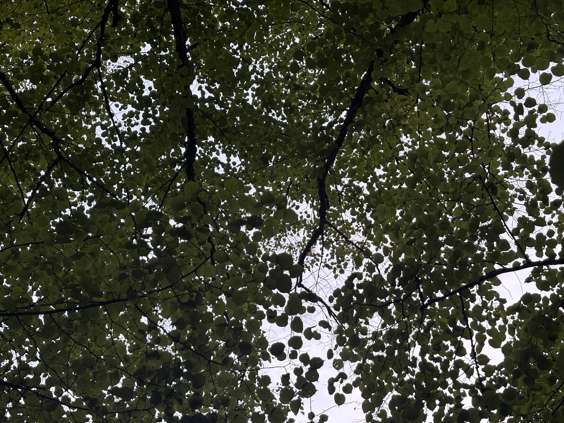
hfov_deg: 36.8
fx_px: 847
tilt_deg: +51.9
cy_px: 212
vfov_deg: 28.0
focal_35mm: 52
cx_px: 282
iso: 160
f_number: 1.6
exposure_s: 1/53
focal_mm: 5.96
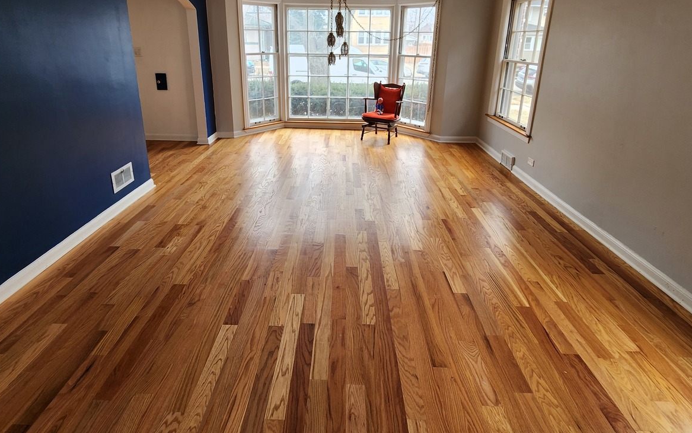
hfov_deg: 94.3
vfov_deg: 65.9
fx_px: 321
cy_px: 138
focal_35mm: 17
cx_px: 334
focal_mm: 2.2
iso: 50
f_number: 2.2
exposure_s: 1/60
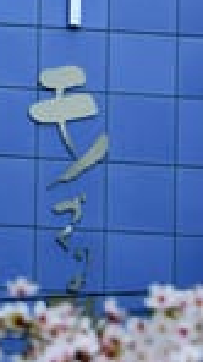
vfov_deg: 3.2
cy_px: 5
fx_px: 6490
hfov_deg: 1.8
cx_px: -126
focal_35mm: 677
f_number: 10
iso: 200
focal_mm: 85
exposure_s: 1/60
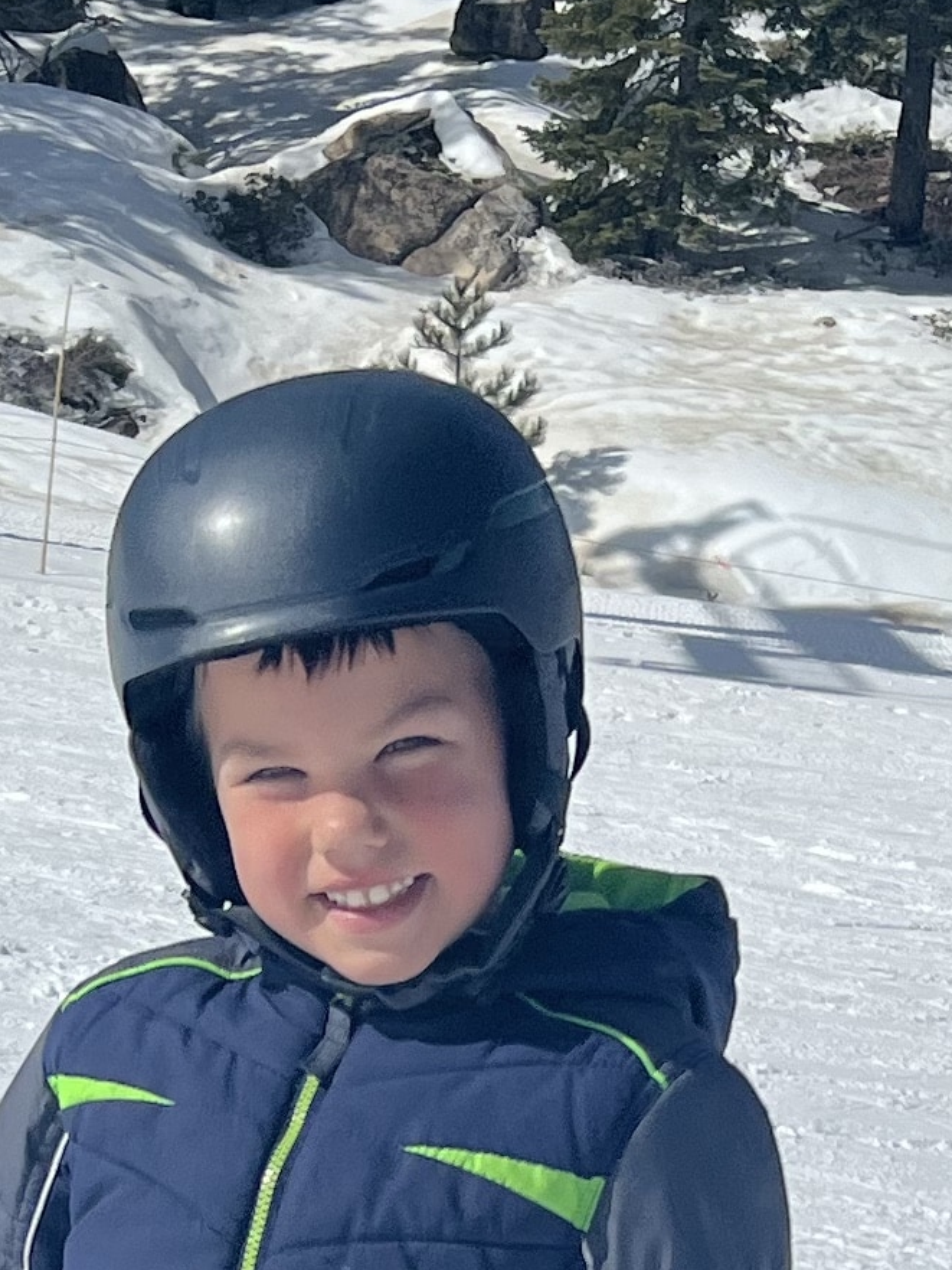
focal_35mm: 119
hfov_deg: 12.4
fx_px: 4363
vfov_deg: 15.7
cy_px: 1691
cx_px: 282
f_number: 1.5
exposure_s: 1/16393
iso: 50
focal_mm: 5.7
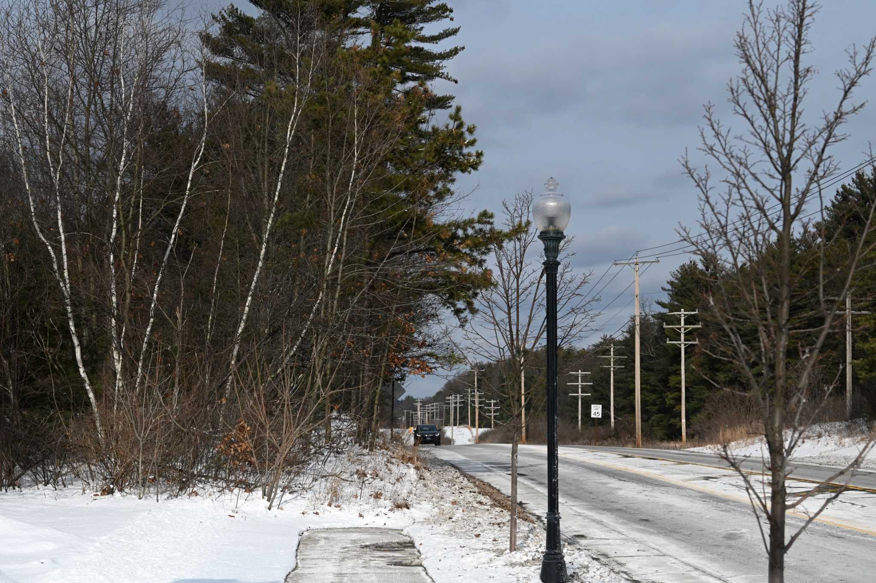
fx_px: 1702
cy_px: 292
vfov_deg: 19.4
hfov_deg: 28.9
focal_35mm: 70
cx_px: 438
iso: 800
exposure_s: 1/8000
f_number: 6.3
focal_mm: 70
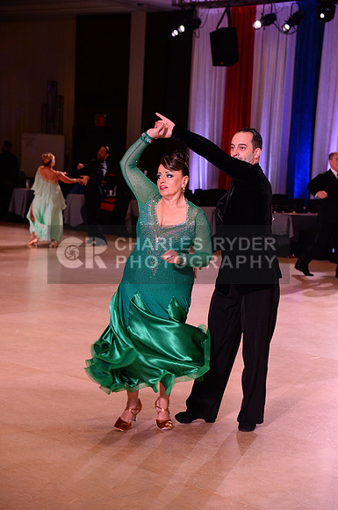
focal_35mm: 85
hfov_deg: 16.0
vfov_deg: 23.9
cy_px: 255
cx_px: 169
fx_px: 1201
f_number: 6.3
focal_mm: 85
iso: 2500
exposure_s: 1/250
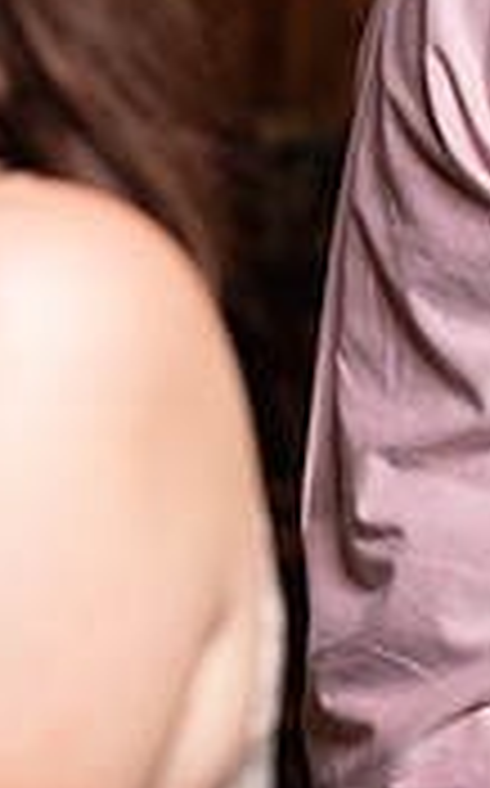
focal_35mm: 237
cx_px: 607
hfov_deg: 5.5
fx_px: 5076
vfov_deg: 8.8
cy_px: 16
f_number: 4
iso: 2000
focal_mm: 70
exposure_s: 1/200
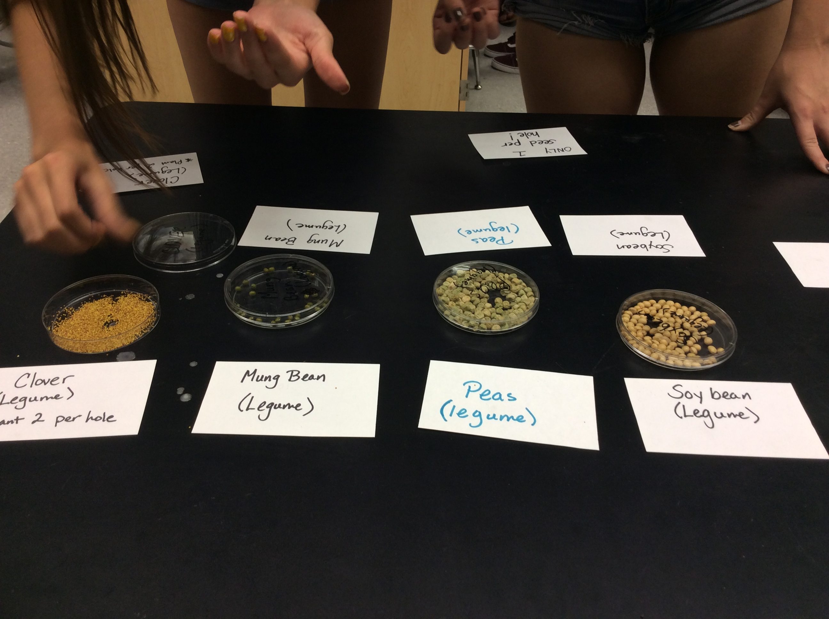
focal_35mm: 32
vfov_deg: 44.1
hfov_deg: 56.9
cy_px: 310
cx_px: 414
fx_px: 765
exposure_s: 1/24
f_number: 2.4
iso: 40
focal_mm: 3.3
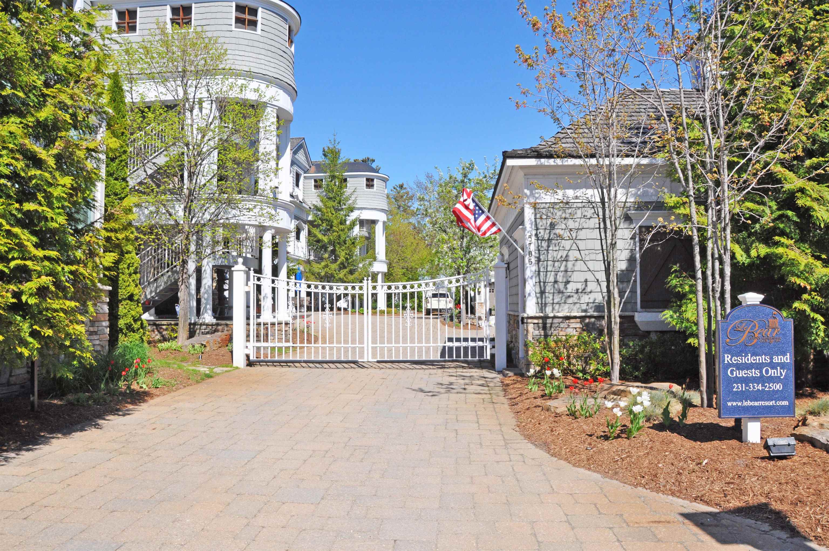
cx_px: 414
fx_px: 621
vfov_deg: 47.8
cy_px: 276
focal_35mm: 27
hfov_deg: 67.4
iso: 500
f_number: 13
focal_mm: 18
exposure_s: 1/640
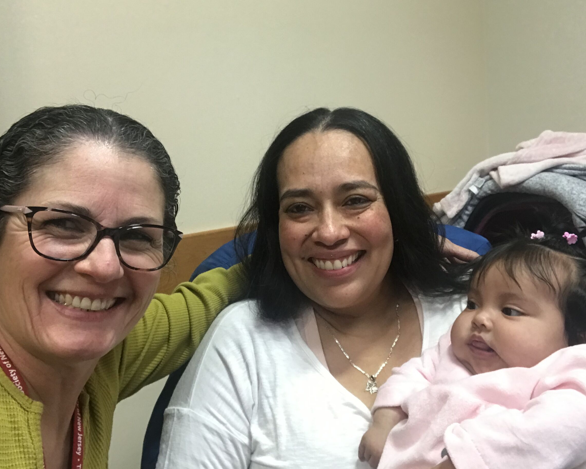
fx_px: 607
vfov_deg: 42.2
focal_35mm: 35
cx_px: 300
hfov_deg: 51.5
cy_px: 229
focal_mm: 2.87
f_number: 2.2
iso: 100
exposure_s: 1/30
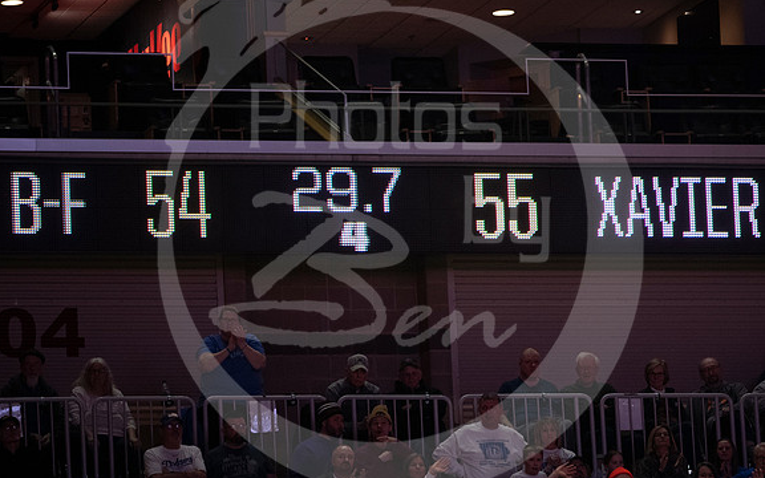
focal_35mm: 271
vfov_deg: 4.8
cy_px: 214
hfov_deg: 7.7
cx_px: 473
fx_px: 5650
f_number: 2.8
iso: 2500
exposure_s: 1/800
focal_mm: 190
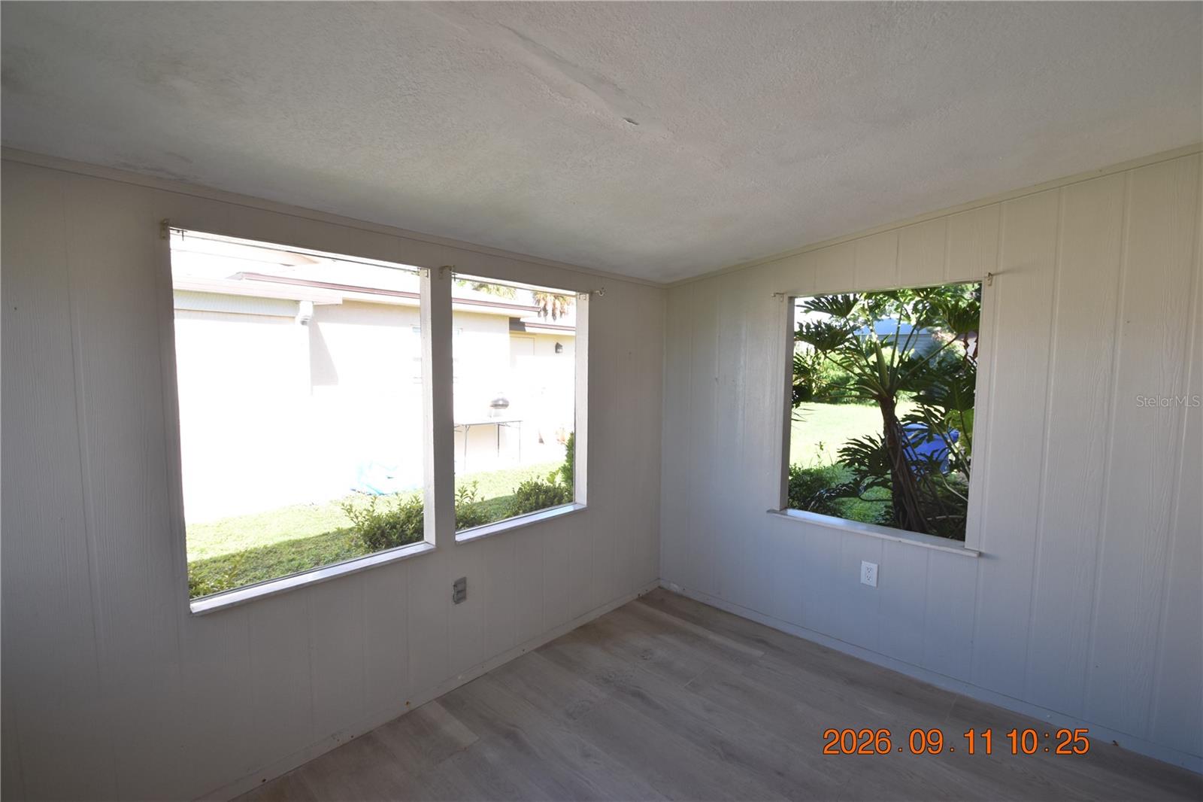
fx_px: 501
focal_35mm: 15
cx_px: 602
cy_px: 401
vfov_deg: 77.3
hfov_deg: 100.4
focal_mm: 10
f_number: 6.7
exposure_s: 1/180
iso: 400
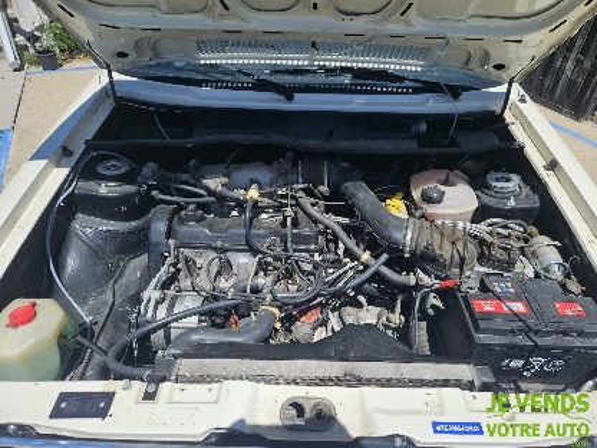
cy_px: 224
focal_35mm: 23
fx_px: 397
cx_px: 298
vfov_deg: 58.9
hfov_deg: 73.9
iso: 25
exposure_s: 1/2296
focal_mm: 5.4
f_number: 1.8
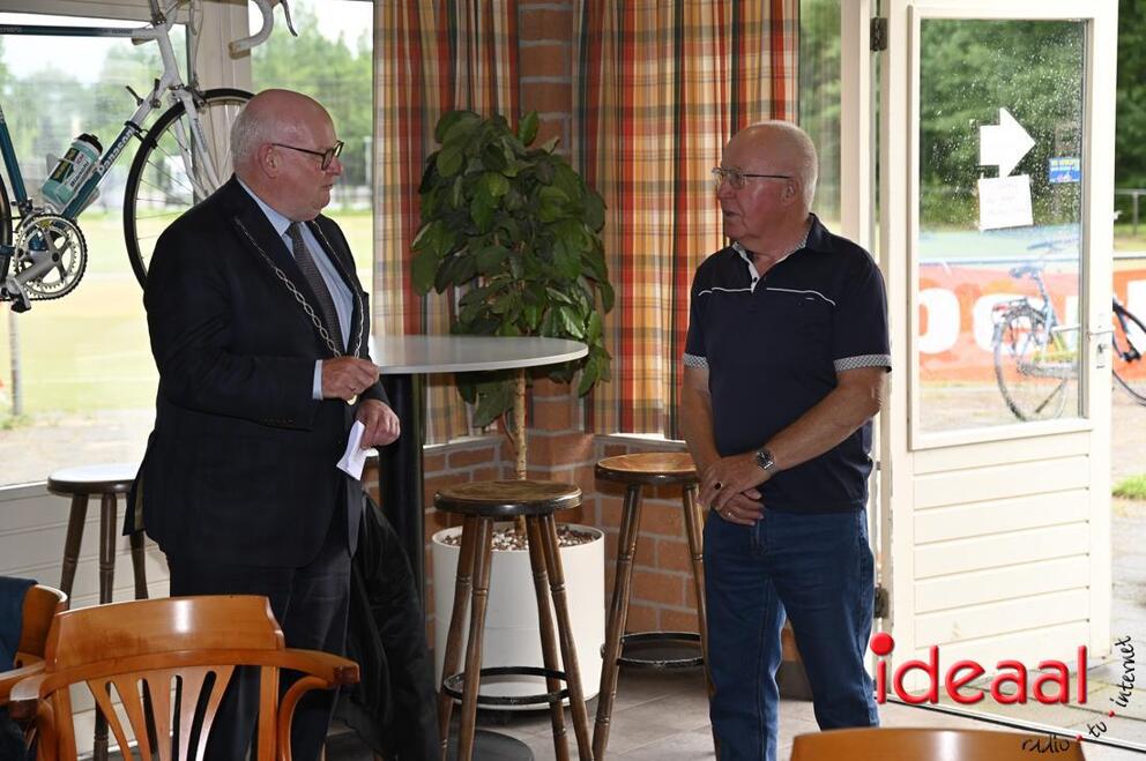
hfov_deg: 28.9
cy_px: 380
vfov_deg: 19.4
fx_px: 2226
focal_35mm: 70
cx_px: 573
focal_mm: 70
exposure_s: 1/80
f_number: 4.5
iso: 200
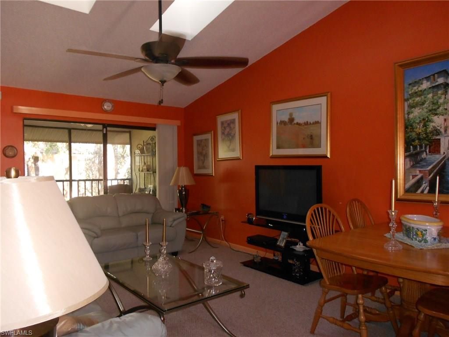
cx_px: 224
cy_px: 168
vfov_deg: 53.1
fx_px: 337
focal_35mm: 26
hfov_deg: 67.3
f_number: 3.2
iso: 200
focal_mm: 4.6
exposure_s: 1/25
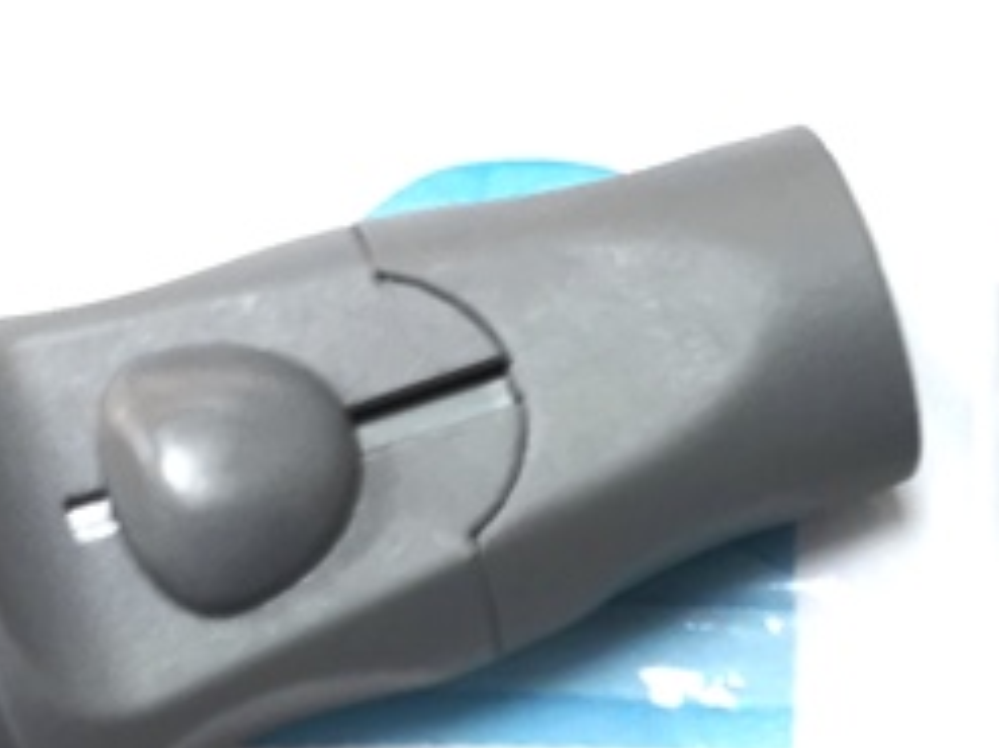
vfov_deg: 12.3
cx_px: 1181
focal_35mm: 112
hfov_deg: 16.9
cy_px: 1253
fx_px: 3231
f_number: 1.6
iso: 100
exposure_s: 1/100
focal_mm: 5.56
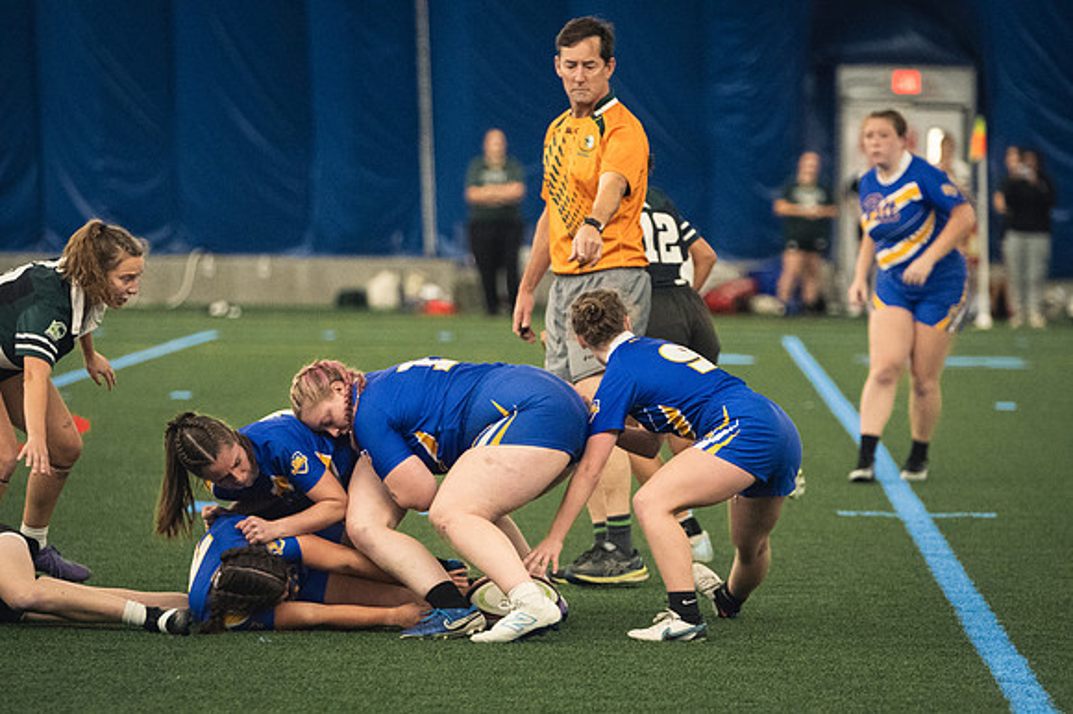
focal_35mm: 247
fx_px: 7357
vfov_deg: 5.6
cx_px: 536
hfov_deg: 8.3
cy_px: 357
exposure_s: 1/500
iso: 8000
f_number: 2.8
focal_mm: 165
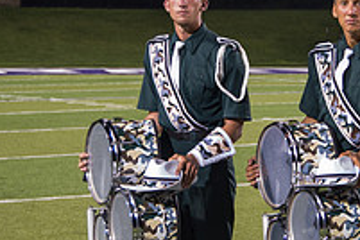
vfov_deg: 8.7
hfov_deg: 12.9
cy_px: 173
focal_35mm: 158
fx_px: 1580
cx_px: 308
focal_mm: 50
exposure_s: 1/25
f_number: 5
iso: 1000
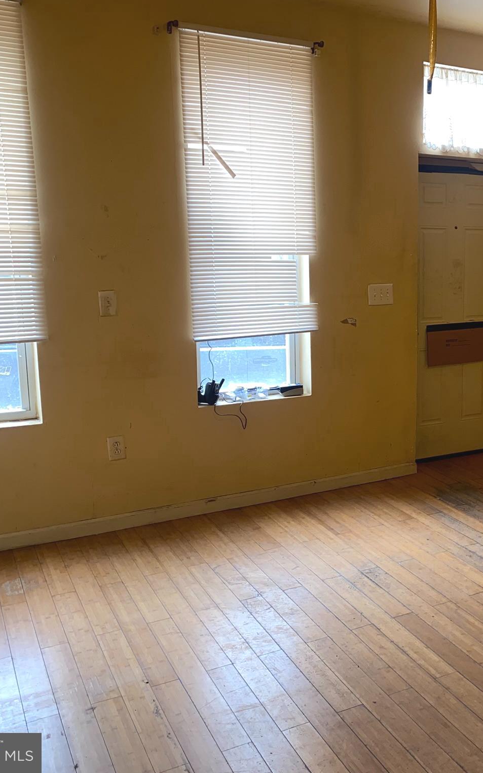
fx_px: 779
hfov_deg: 32.7
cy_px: 385
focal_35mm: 37
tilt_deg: -9.5
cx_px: 434
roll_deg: -0.8
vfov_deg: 52.8
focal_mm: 4.25
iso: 32
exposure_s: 1/28
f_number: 1.8
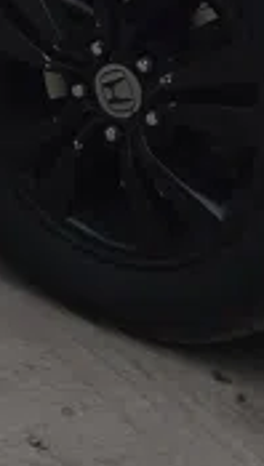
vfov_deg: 10.5
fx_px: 2416
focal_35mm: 195
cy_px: -326
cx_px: -227
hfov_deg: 6.1
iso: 50
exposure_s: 1/354
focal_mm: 6.18
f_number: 1.65
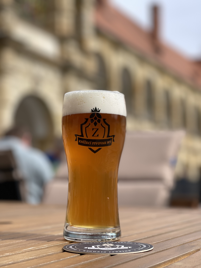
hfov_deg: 22.9
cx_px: 100
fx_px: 495
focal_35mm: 64
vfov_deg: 30.3
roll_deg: +0.3
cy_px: 134
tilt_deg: +7.5
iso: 32
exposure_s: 1/673
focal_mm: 7.5
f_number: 2.2
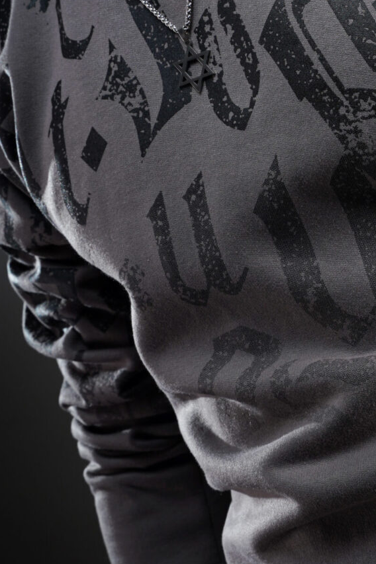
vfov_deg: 21.4
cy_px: 221
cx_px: 395
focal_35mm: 95
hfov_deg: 14.1
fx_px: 1489
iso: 100
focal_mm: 45
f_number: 9
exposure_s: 1/125
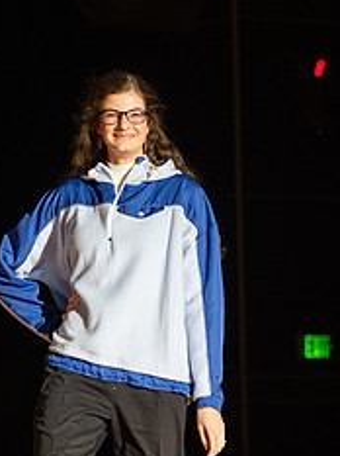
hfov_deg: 6.0
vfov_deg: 8.1
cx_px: 135
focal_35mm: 246
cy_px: 347
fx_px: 3231
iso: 800
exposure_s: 1/1000
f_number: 2.8
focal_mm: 86
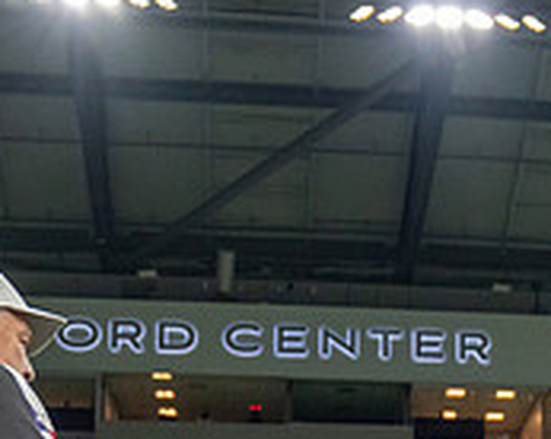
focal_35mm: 112
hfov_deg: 16.6
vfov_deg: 12.7
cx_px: 613
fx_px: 1824
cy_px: 740
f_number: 2.8
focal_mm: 24
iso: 1600
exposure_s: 1/640
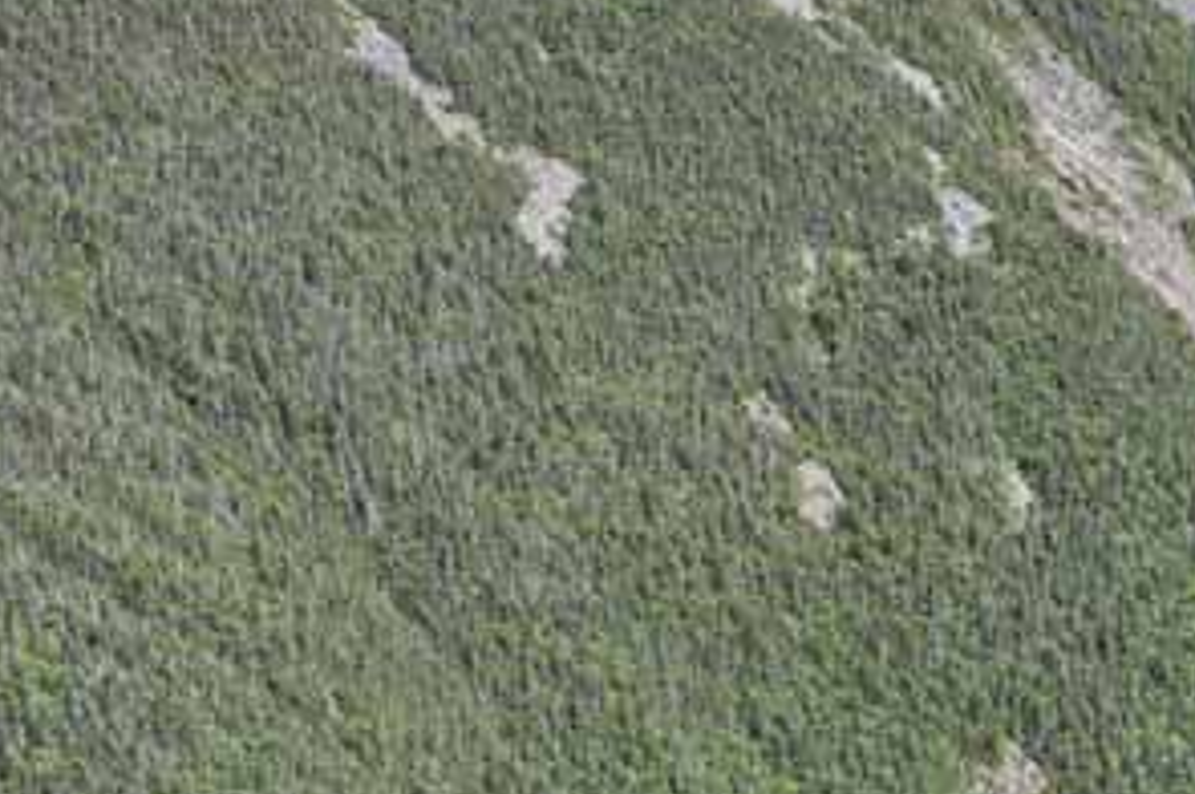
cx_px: 928
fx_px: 6035
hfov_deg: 11.3
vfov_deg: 7.5
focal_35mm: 182
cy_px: 188
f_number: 5.6
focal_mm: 67
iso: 64
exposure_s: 1/400
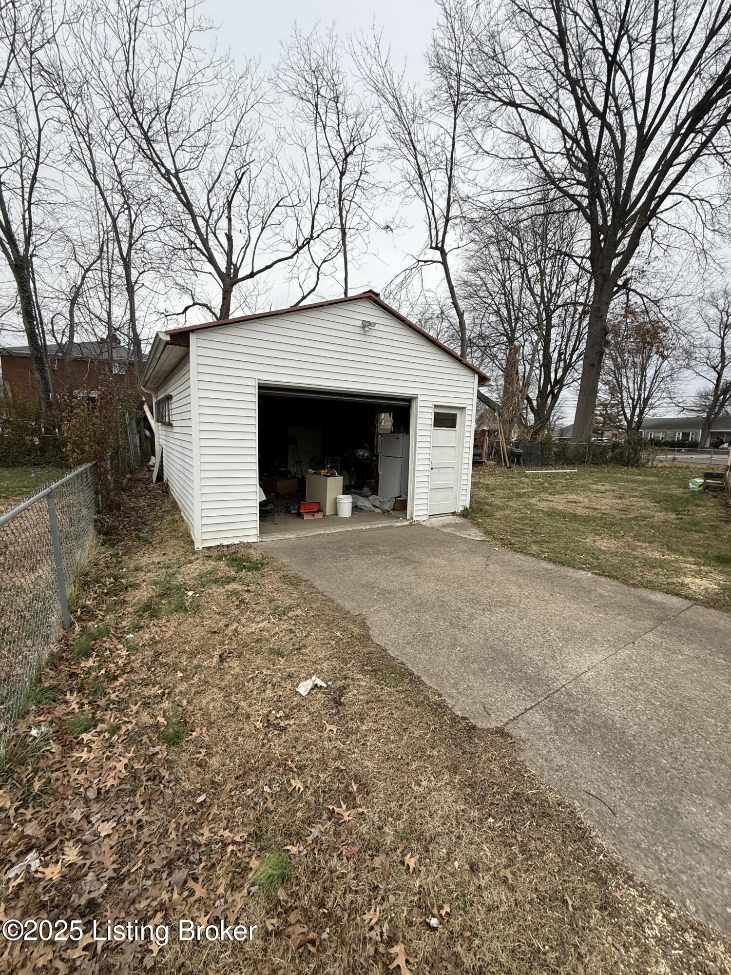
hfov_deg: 85.7
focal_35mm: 14
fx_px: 394
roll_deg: -4.7
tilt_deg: -5.7
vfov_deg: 102.1
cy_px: 488
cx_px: 366
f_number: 2.2
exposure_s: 1/535
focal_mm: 2.22
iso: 50
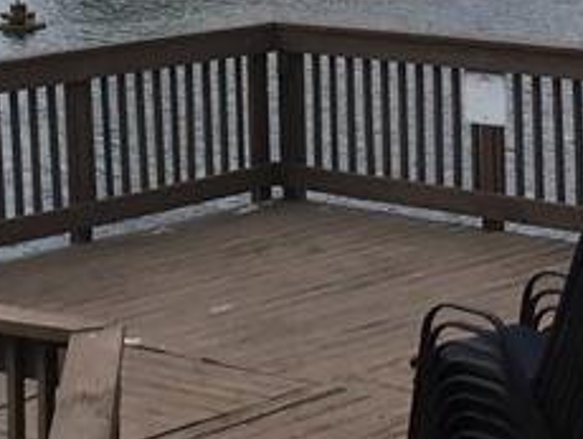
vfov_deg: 10.4
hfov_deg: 14.3
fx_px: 2327
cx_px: 246
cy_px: -211
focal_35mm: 138
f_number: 2.4
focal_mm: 3.3
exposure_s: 1/2262
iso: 25
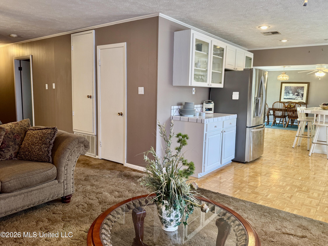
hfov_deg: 71.6
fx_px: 227
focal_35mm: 24
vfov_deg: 56.8
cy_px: 123
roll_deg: +1.0
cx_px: 164
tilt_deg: -7.9
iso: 125
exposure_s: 1/60
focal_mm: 6.76
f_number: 1.78
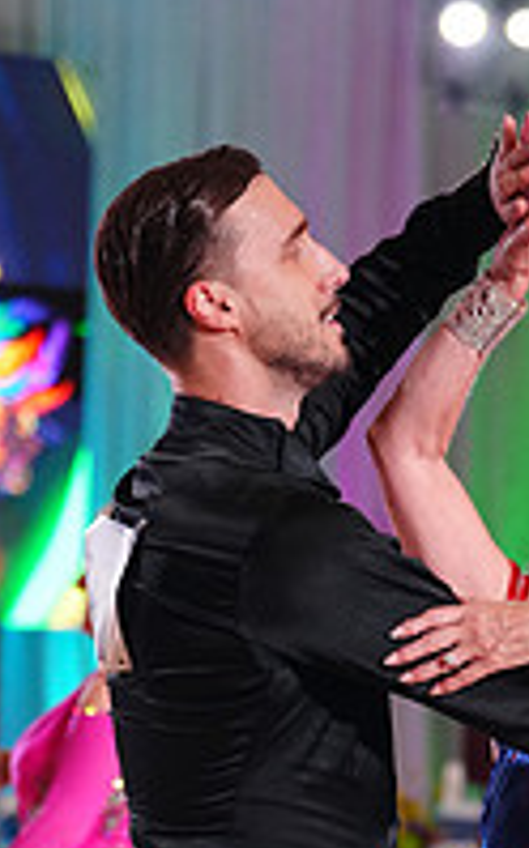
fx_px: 4808
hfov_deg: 6.3
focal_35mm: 208
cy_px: 1091
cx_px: 548
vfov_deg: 9.9
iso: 2000
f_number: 2.8
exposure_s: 1/500
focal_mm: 70
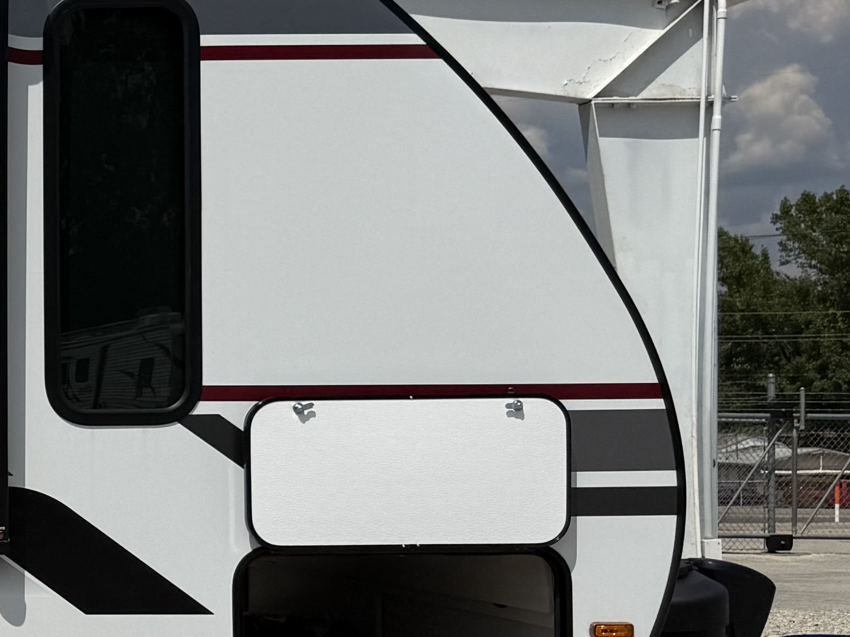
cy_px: 400
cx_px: -574
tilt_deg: +0.6
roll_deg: -0.1
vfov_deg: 16.8
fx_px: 2161
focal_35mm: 88
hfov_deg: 18.5
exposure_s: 1/14286
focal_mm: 6.76
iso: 80
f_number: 1.78
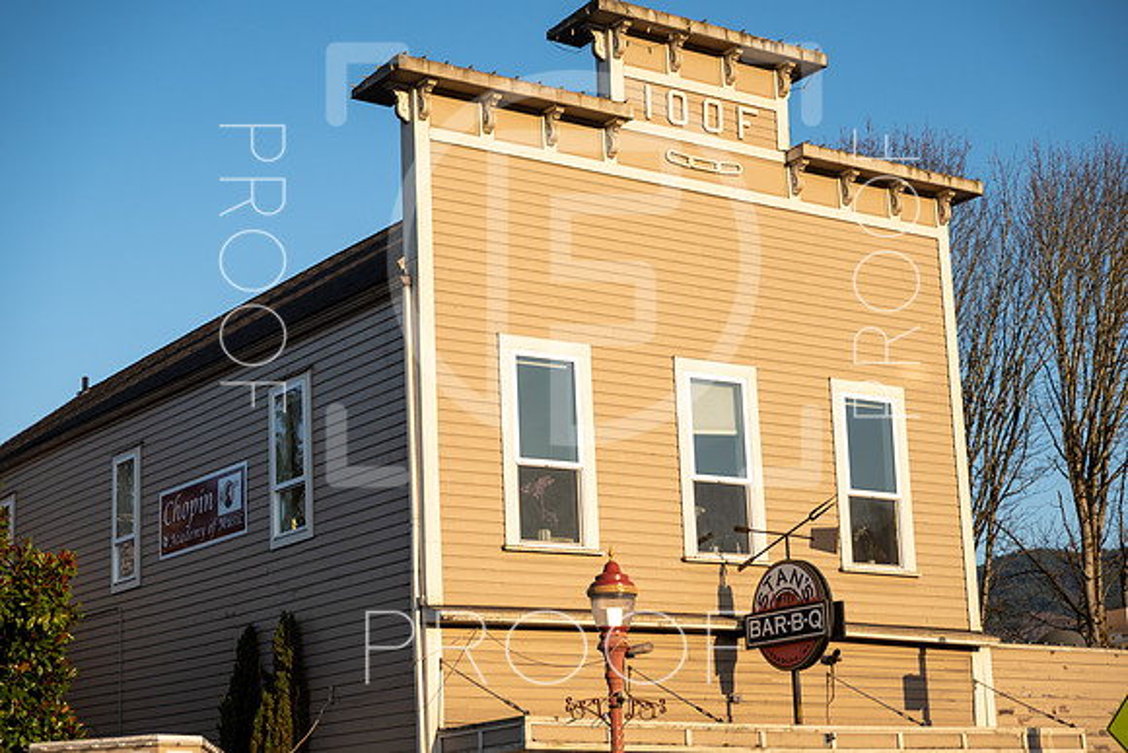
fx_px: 2023
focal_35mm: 65
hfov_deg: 31.1
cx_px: 598
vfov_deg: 21.1
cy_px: 391
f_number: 4
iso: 100
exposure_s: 1/1000
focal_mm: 60
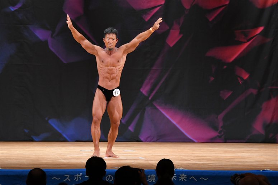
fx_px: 1737
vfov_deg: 6.1
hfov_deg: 9.2
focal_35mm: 225
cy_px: 92
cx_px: 139
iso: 3200
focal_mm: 150
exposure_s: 1/400
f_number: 5.6
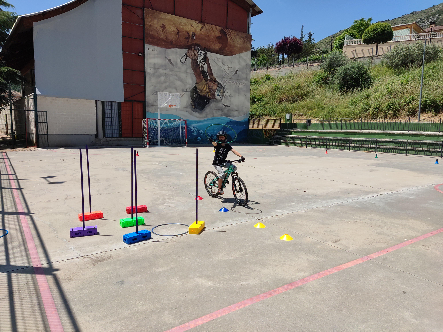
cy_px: 166
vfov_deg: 54.9
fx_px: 320
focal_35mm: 25
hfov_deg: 69.4
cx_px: 222
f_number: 1.79
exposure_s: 1/1427
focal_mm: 4.71
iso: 50
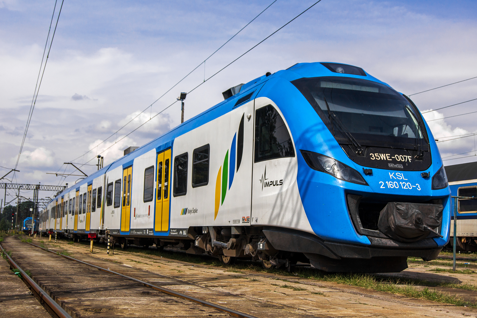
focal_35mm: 52
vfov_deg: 25.8
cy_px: 159
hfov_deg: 37.9
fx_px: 696
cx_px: 238
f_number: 5.6
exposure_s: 1/2500
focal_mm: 35
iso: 200
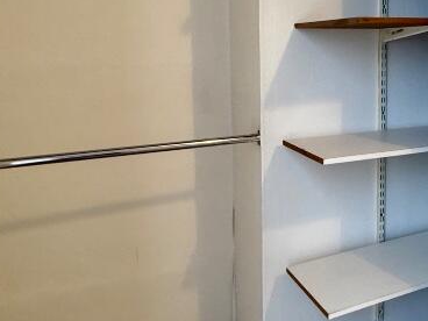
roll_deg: +0.1
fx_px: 482
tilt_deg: -5.0
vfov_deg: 36.1
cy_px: 88
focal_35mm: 39
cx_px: 326
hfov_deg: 46.0
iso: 250
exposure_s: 1/100
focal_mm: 2.22
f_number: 2.2
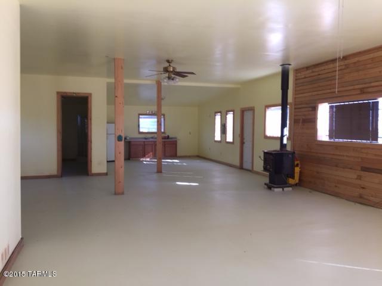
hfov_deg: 61.7
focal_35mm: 29
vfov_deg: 48.2
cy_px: 143
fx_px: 320
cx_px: 191
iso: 32
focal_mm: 4.15
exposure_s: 1/60
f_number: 2.2
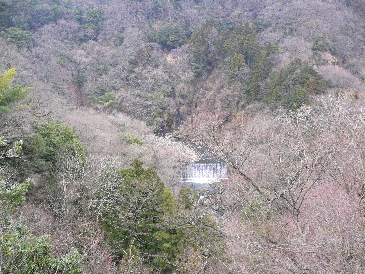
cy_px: 137
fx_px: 369
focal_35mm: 35
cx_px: 182
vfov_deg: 40.7
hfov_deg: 52.6
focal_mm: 5.8
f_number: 2.8
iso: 100
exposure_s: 1/100
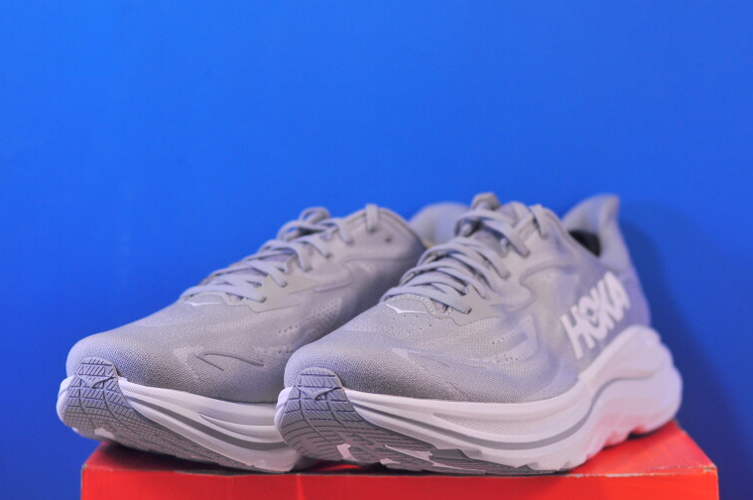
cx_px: 383
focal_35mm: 79
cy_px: 259
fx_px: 1650
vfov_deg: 17.2
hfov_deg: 25.7
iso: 250
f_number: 2.8
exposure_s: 1/320
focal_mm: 50
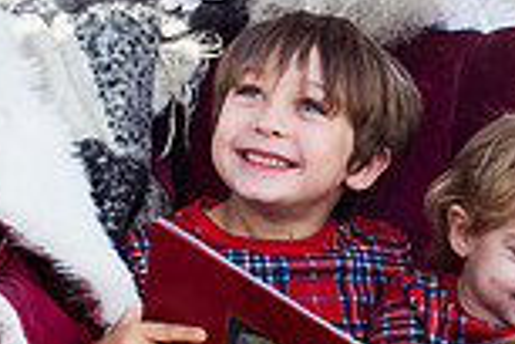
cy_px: 160
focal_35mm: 190
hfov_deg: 10.7
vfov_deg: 7.2
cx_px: 491
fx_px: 2718
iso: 125
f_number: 4.5
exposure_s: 1/125
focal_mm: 50
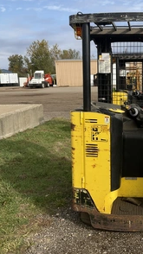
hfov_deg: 27.0
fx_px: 290
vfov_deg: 47.4
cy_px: 126
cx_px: 120
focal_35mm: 43
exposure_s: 1/1626
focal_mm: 3
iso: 25
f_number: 1.8
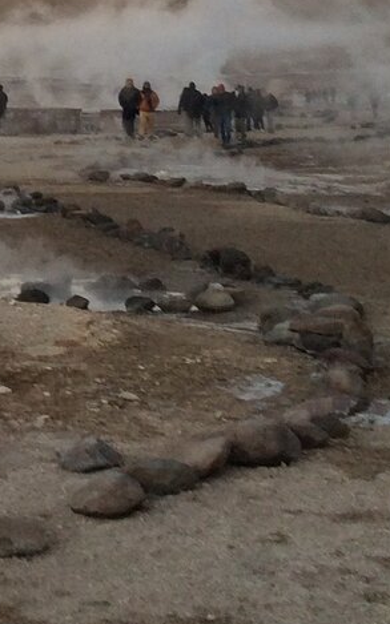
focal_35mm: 118
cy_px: -160
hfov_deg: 10.3
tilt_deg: +2.6
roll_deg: -2.9
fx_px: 2007
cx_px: -358
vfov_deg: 16.8
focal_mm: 4.15
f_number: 2.2
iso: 50
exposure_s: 1/120
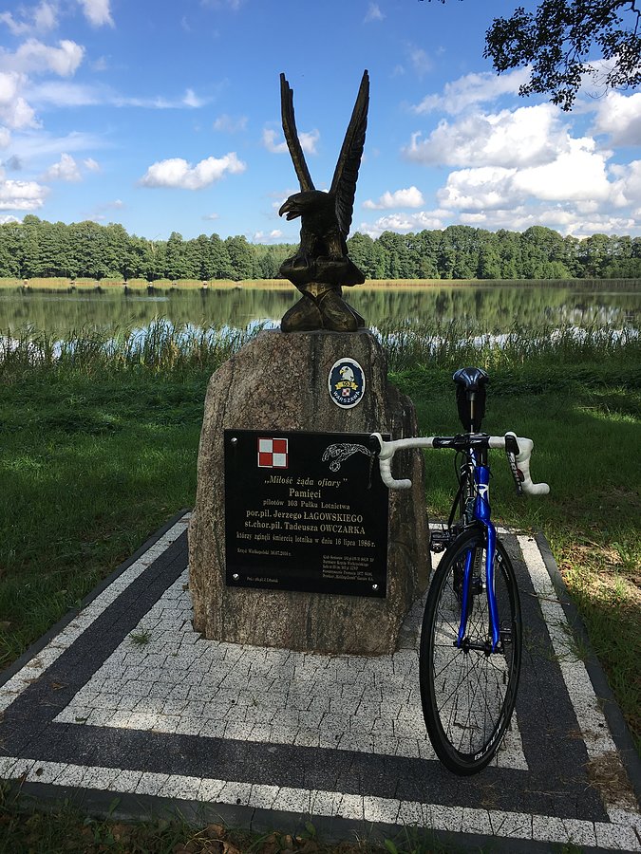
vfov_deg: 61.7
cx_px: 320
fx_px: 716
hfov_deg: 48.2
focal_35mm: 29
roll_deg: -0.3
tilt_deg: -11.8
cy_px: 427
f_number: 2.2
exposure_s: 1/927
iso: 25
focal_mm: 4.15
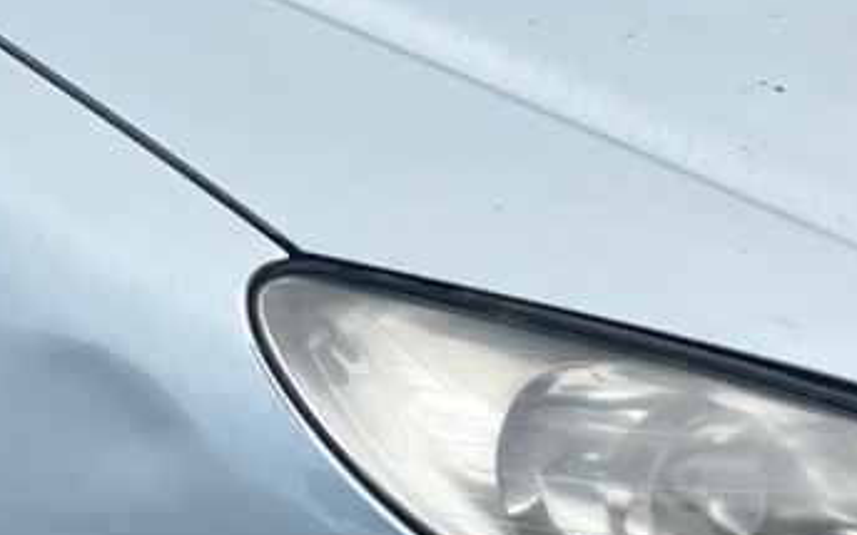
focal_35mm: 144
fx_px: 3363
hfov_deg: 14.4
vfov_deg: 9.1
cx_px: 60
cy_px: 261
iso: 32
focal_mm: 4.2
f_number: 1.6
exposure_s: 1/1435
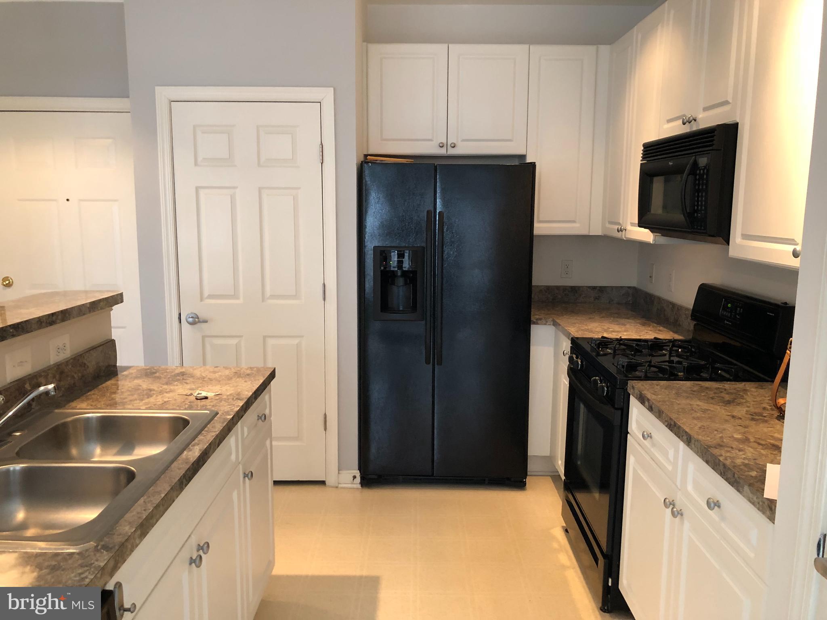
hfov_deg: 63.4
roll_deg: -1.4
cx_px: 414
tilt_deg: -8.8
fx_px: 669
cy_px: 310
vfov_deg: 49.7
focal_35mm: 28
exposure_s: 1/15
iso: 64
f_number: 1.8
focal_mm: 3.99
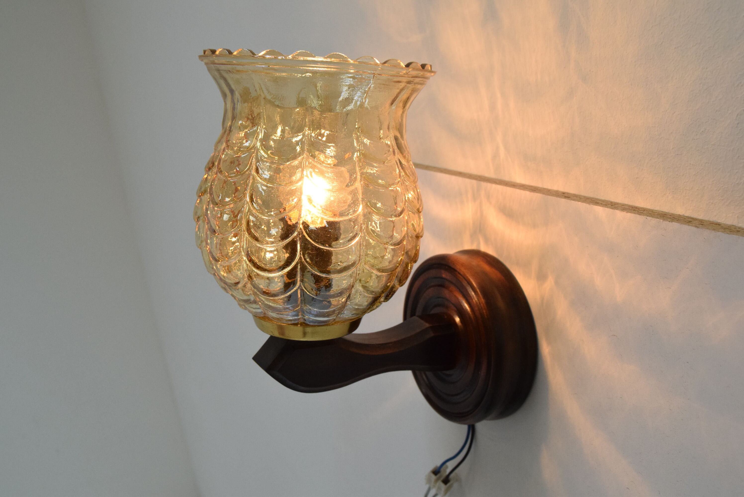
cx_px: 372
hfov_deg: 49.5
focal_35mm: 39
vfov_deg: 34.3
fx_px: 807
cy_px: 248
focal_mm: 26
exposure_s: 1/250
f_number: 8
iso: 1600
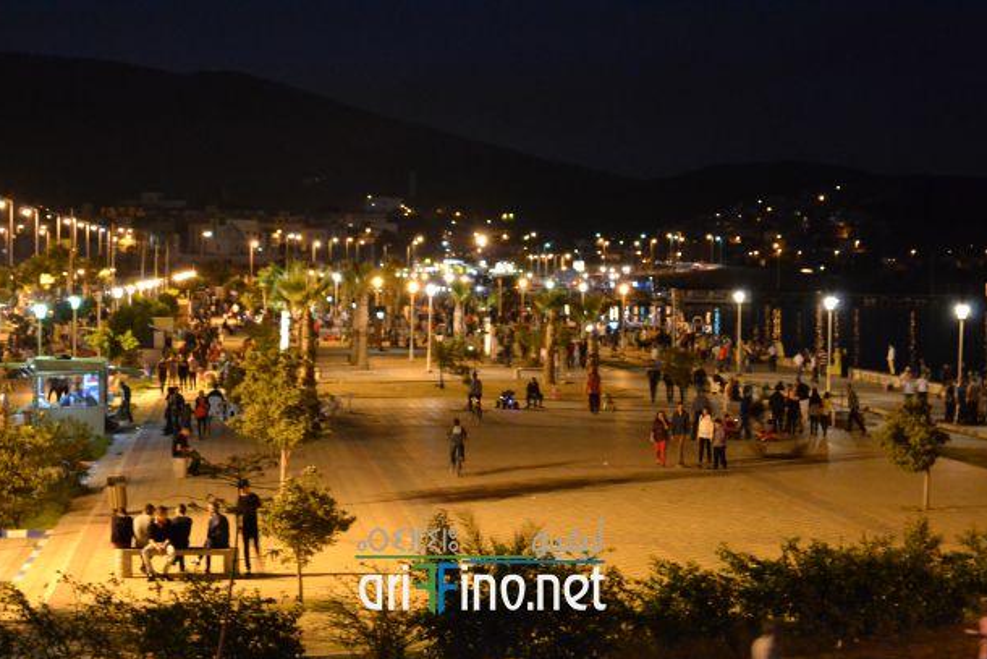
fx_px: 2373
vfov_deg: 15.8
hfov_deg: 23.5
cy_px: 343
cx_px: 484
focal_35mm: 87
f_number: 5.6
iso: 3200
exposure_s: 1/8
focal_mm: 55
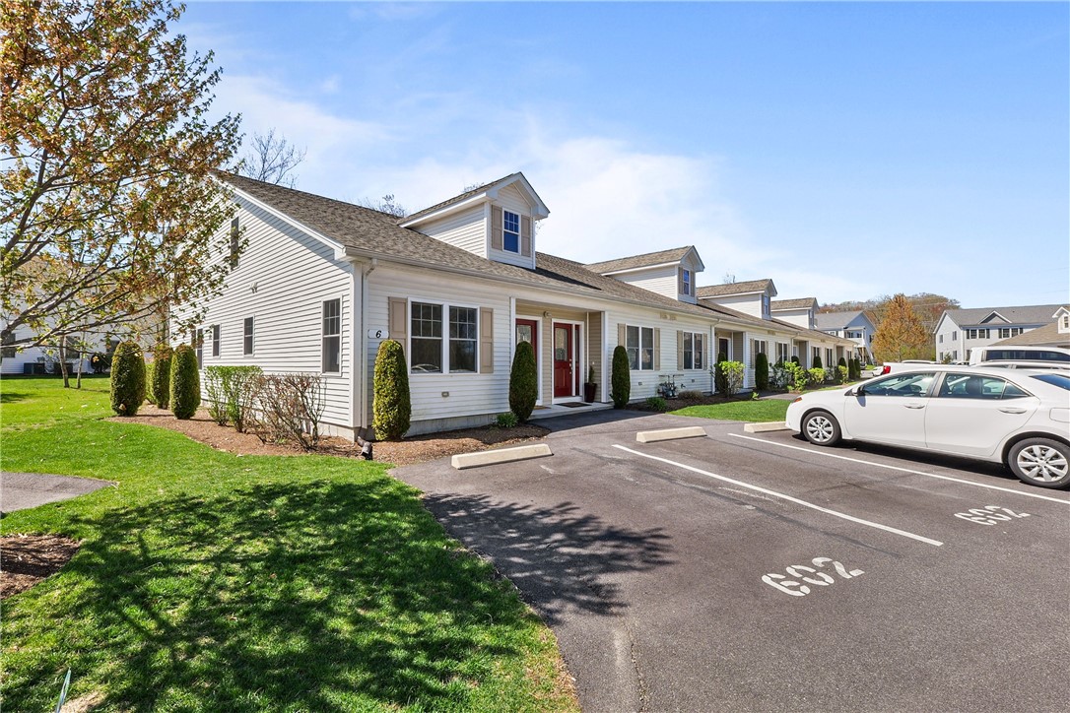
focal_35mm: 14
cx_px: 535
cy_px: 356
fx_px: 416
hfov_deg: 104.3
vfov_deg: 81.2
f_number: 10
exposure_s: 1/250
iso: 320
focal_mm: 10
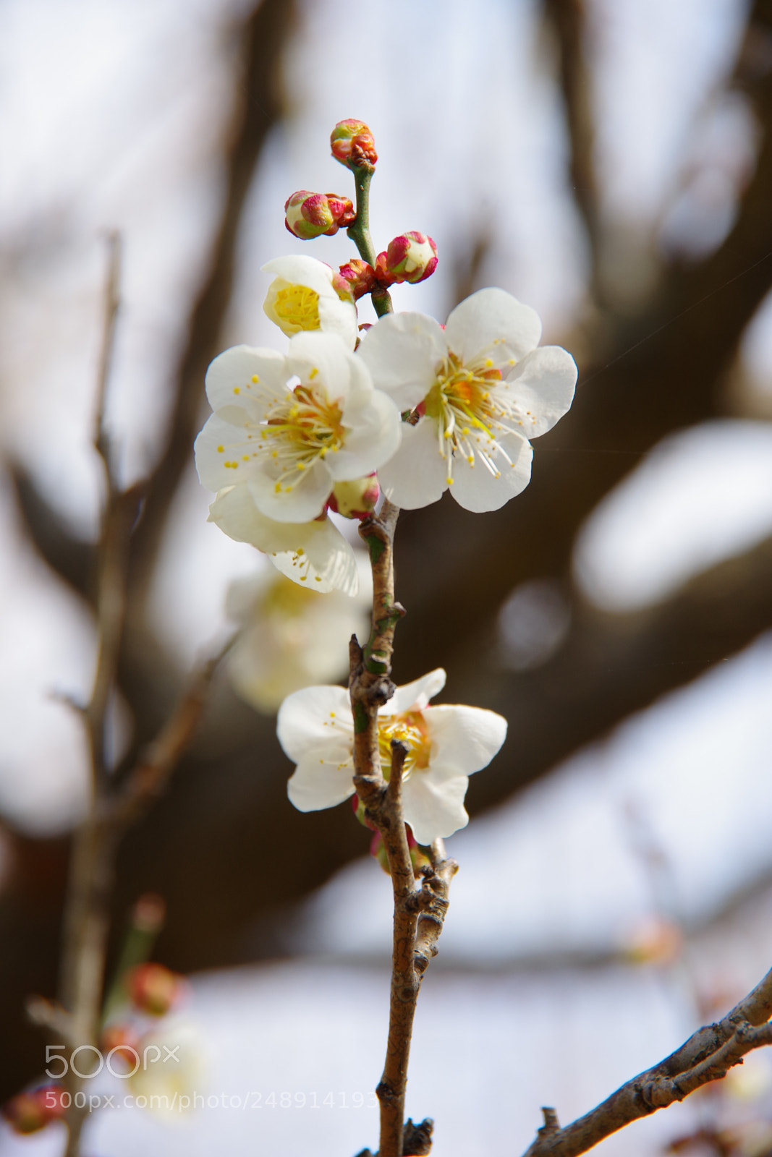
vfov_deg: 10.2
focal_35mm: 202
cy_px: 578
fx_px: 6496
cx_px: 386
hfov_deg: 6.8
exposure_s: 1/320
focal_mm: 135
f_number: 6.3
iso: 200
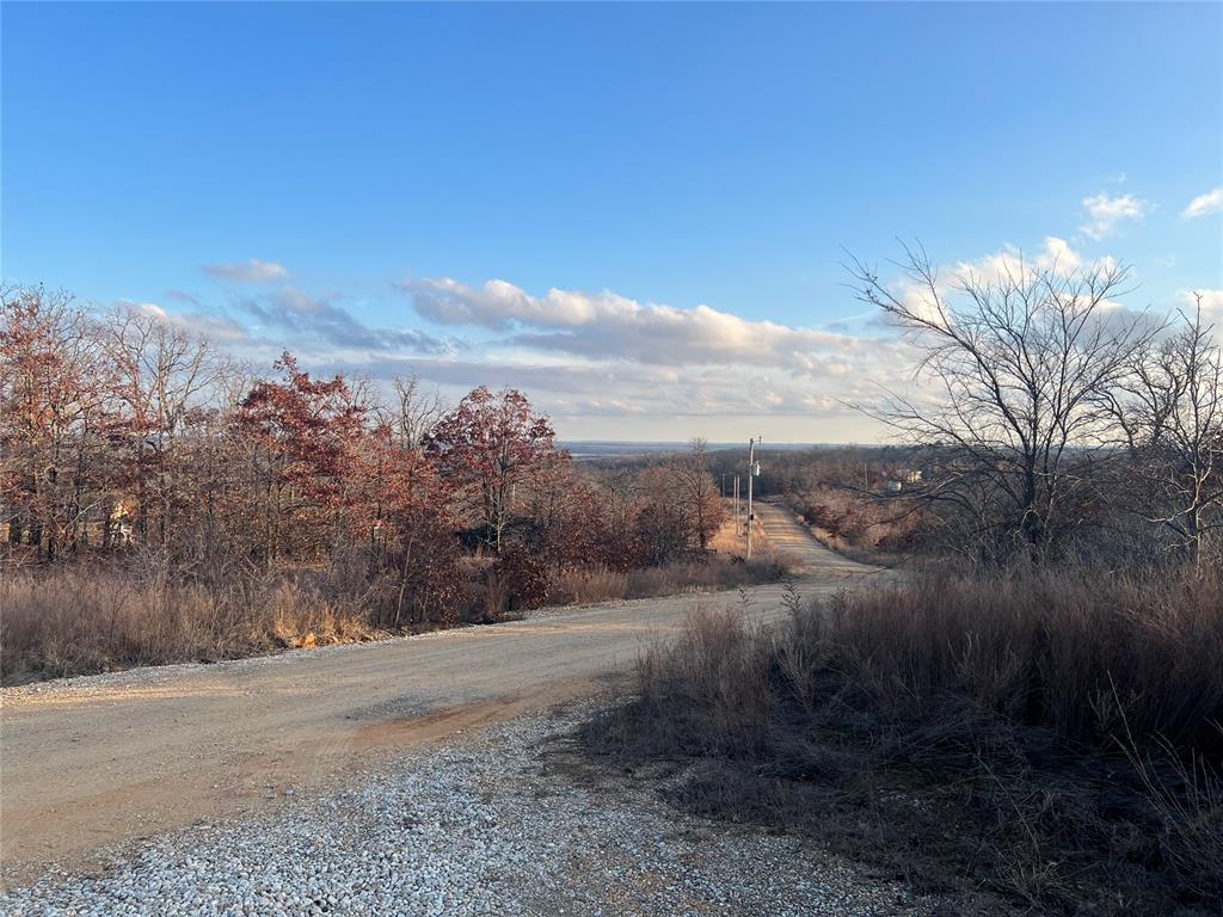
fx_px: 919
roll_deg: -0.4
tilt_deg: -2.0
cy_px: 458
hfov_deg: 67.3
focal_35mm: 26
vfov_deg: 53.1
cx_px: 612
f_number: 1.5
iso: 50
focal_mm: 5.7
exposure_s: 1/1724
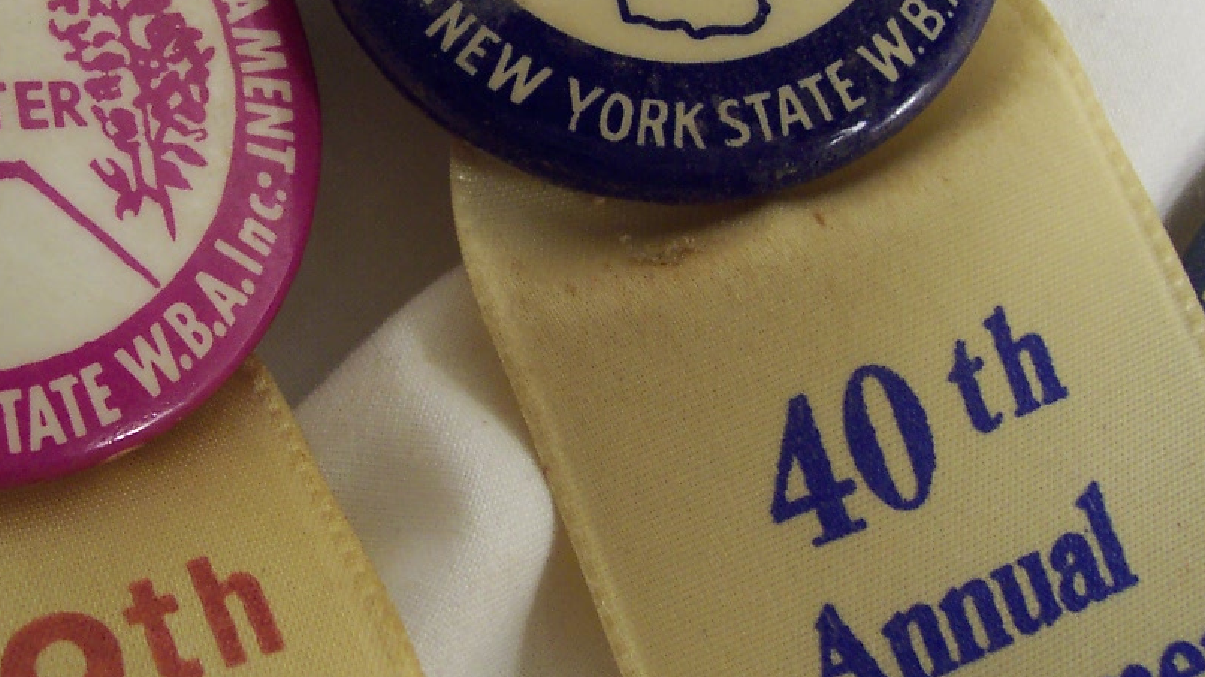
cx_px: 507
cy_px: 208
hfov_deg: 34.8
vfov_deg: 19.9
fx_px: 1917
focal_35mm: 60
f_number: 2.8
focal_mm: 5.6
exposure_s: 1/180
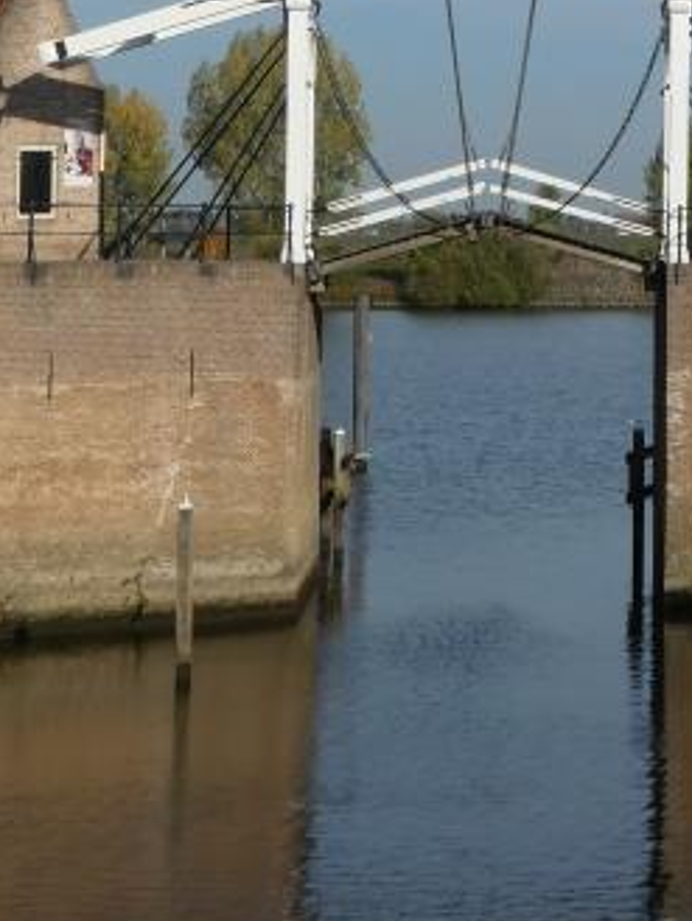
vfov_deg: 16.6
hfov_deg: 12.6
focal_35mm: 115
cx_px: 798
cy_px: -73
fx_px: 3063
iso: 80
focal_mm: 6.7
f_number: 4.5
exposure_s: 1/800
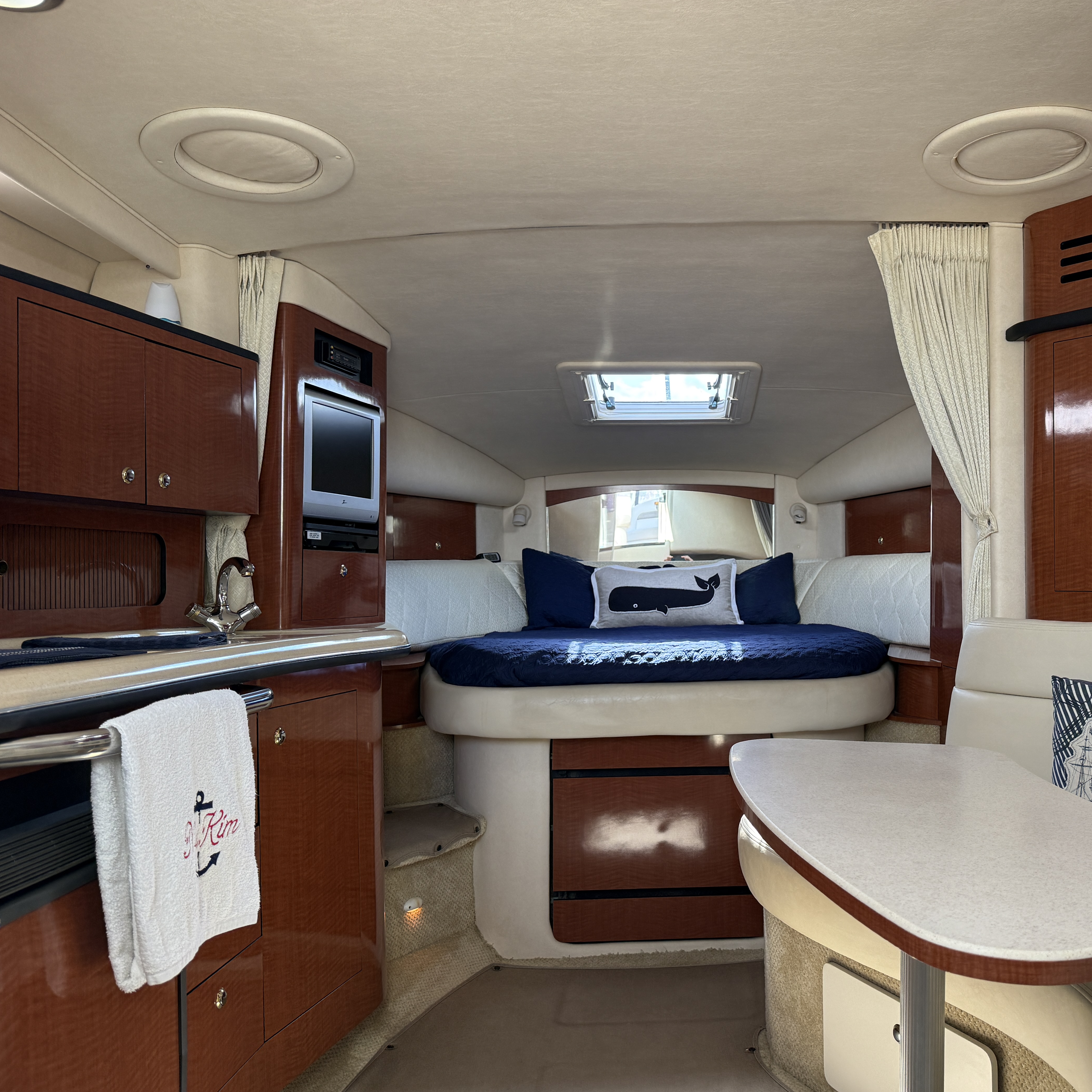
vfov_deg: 55.6
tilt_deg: +2.7
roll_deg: +1.4
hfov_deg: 54.7
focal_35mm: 29
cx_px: 707
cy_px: 553
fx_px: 1035
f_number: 1.78
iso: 200
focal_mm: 6.76
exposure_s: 1/181
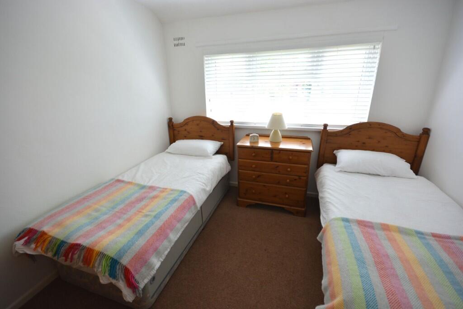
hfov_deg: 100.4
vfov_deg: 77.3
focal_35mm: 15
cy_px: 154
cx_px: 232
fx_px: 193
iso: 400
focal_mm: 10
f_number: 8
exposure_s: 1/40
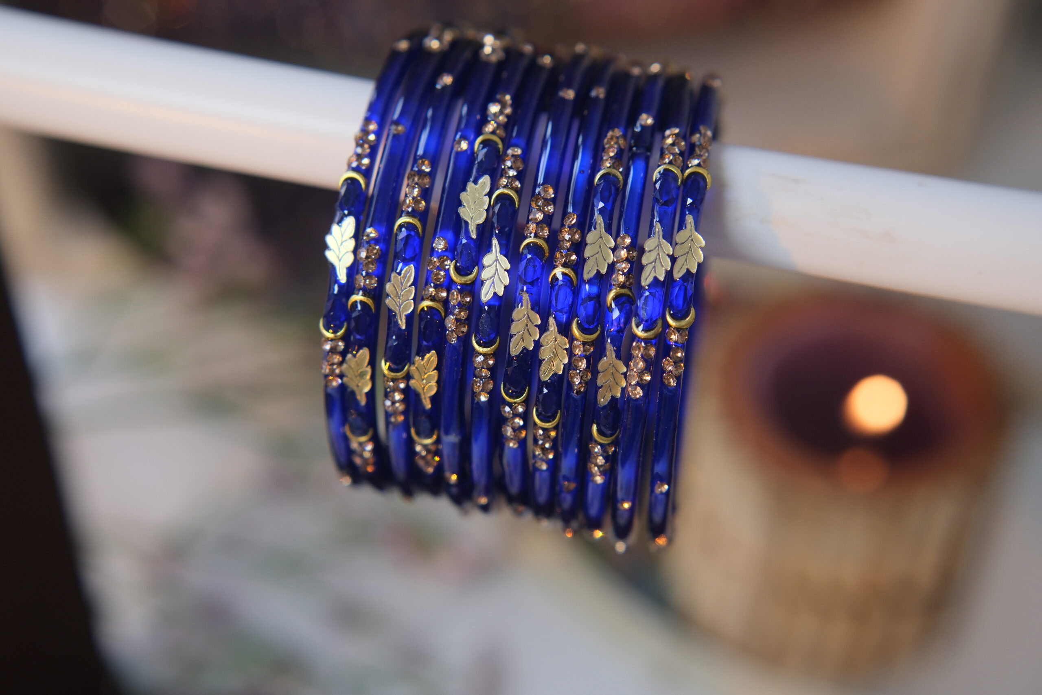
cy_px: 348
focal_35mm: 50
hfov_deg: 39.6
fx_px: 1447
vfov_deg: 27.0
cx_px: 521
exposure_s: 1/125
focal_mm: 33
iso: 640
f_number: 3.2
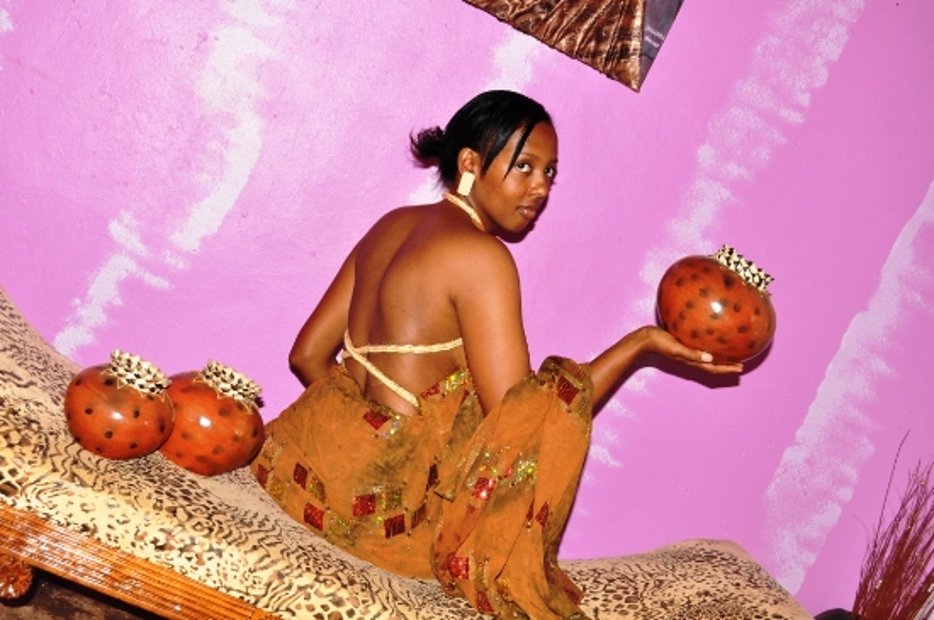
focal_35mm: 48
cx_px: 467
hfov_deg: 41.2
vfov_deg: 28.0
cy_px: 310
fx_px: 1243
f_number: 6.3
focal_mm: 32
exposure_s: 1/100
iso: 320
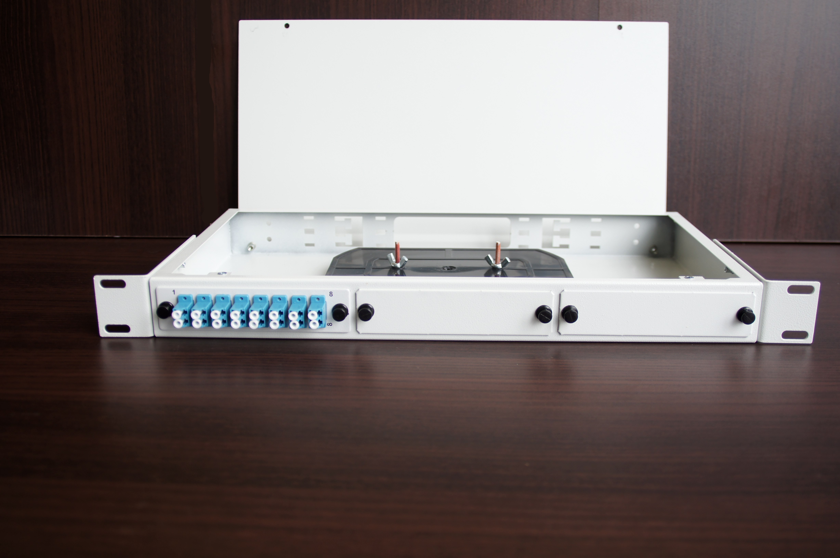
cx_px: 420
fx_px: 839
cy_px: 279
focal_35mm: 36
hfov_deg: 53.2
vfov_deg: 36.8
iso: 100
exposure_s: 1/40
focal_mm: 24
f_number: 4
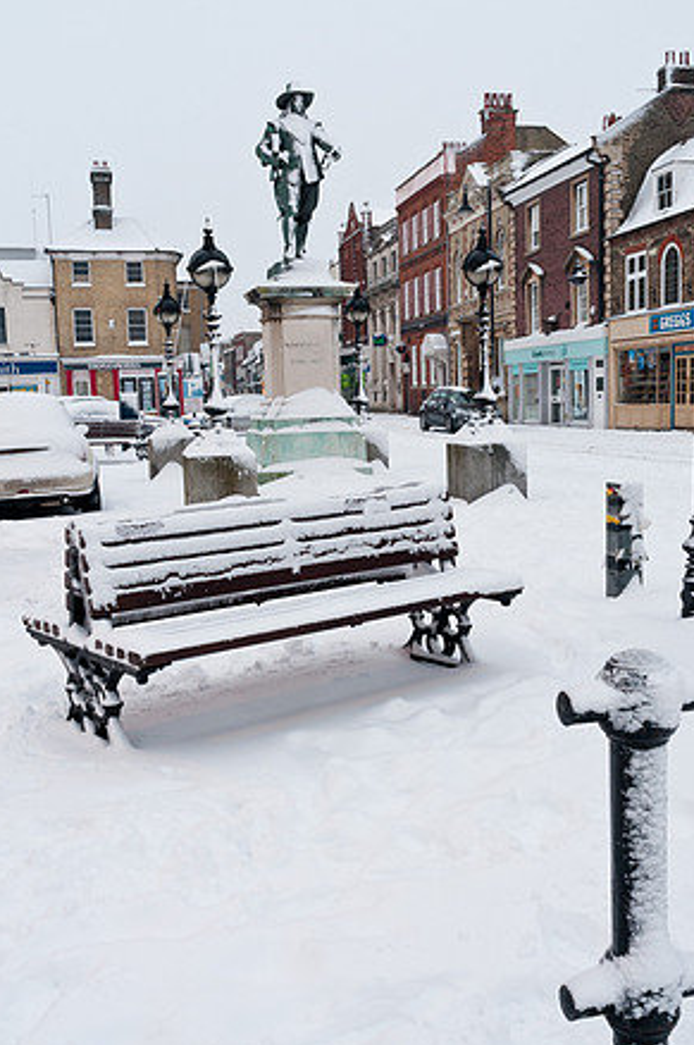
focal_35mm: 37
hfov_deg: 35.9
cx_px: 347
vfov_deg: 51.9
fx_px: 1072
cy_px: 527
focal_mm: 24
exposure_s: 1/8
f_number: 16
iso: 200
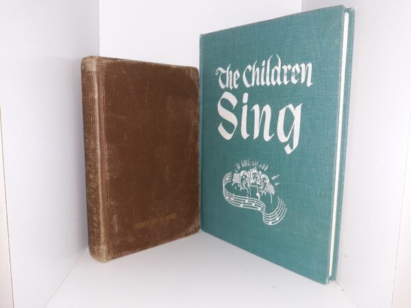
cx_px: 206
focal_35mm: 28
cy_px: 154
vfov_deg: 49.7
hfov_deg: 63.4
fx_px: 332
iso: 64
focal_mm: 3.7
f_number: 1.7
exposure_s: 1/100
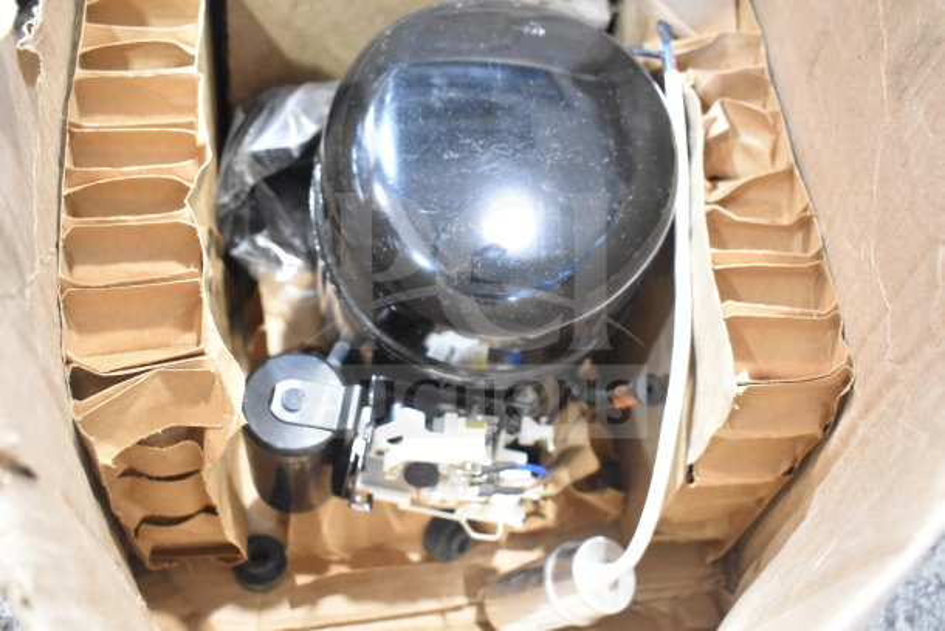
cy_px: 316
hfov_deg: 55.1
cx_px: 472
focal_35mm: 34
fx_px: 906
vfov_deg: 38.4
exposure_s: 1/40
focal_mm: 23
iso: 2800
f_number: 3.8
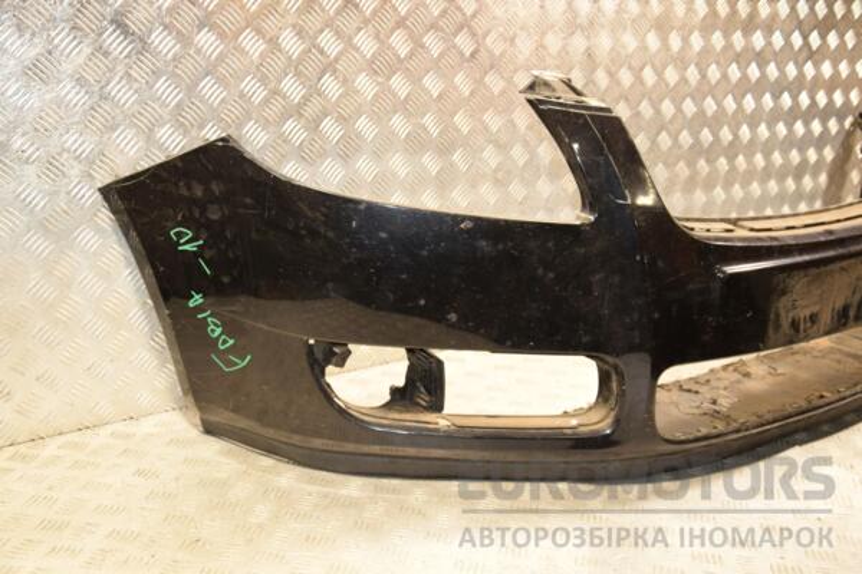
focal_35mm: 38
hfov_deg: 51.3
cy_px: 287
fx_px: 898
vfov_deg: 35.5
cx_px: 431
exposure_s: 1/125
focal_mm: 25
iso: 800
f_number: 5
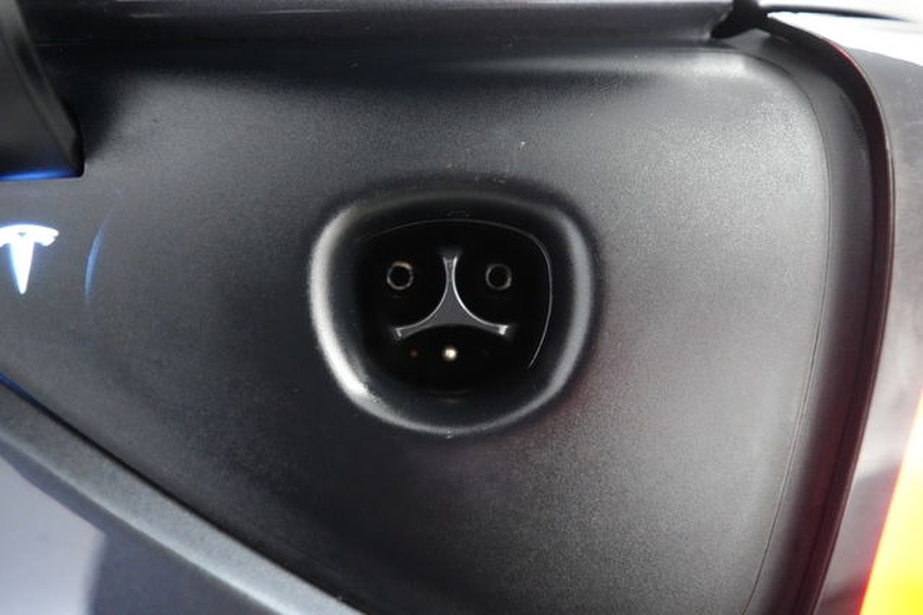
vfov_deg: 53.1
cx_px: 462
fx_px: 615
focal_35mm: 24
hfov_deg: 73.8
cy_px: 308
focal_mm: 24
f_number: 2.8
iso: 12800
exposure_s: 1/125
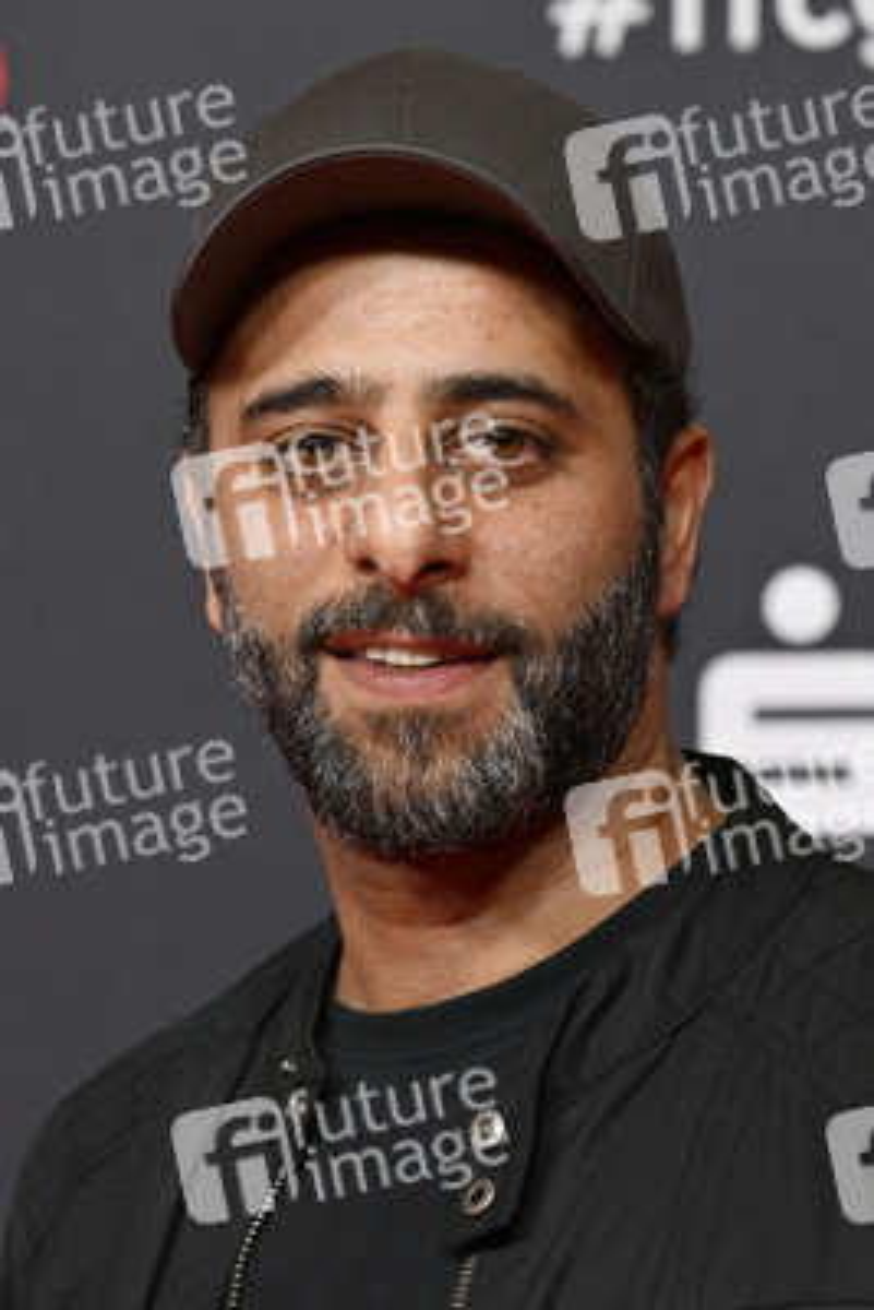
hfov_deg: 7.9
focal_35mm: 175
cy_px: 655
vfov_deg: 11.7
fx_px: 6367
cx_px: 437
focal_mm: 175
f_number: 5
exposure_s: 1/320
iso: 1250
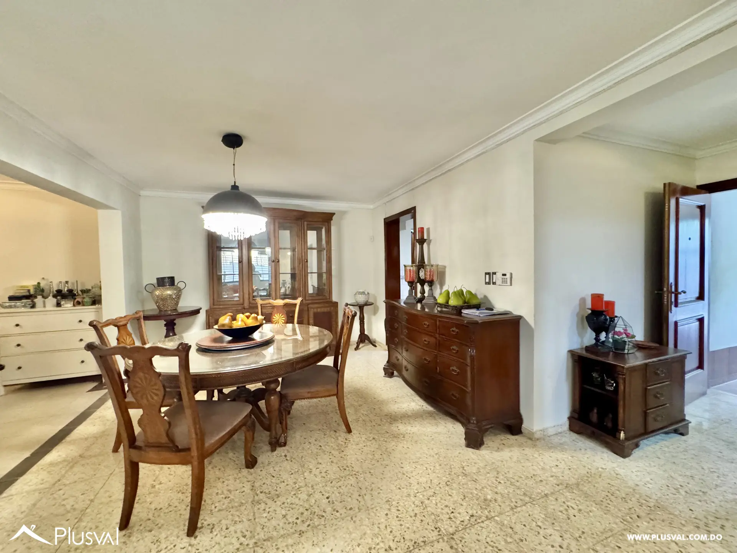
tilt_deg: -2.4
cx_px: 368
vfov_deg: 85.7
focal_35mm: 14
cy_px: 276
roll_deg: +1.1
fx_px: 298
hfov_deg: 102.1
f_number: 2.2
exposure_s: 1/60
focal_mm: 2.22
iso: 640
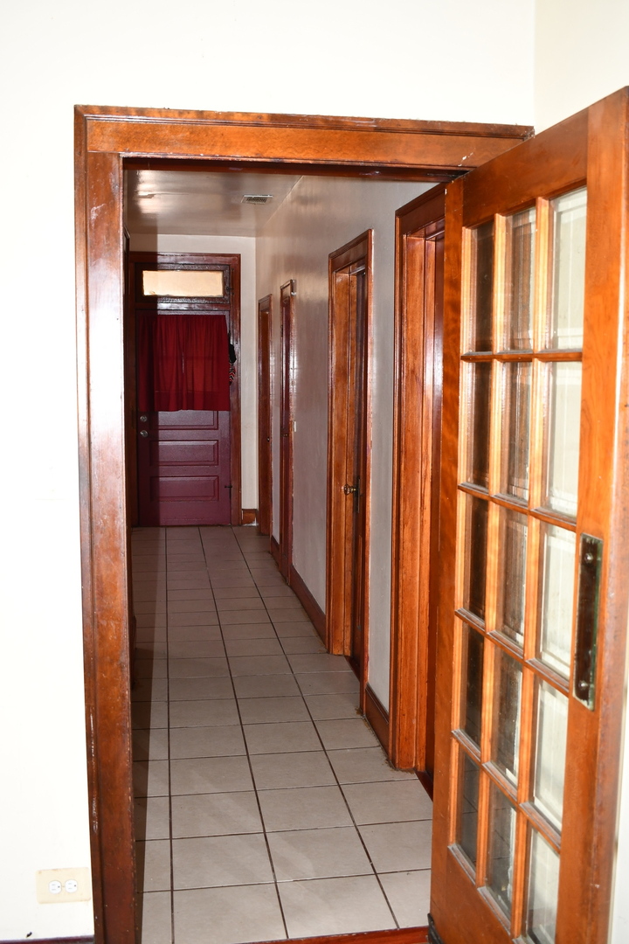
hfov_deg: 38.9
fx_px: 891
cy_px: 472
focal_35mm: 34
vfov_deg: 55.8
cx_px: 314
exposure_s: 1/60
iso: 800
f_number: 5
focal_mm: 23
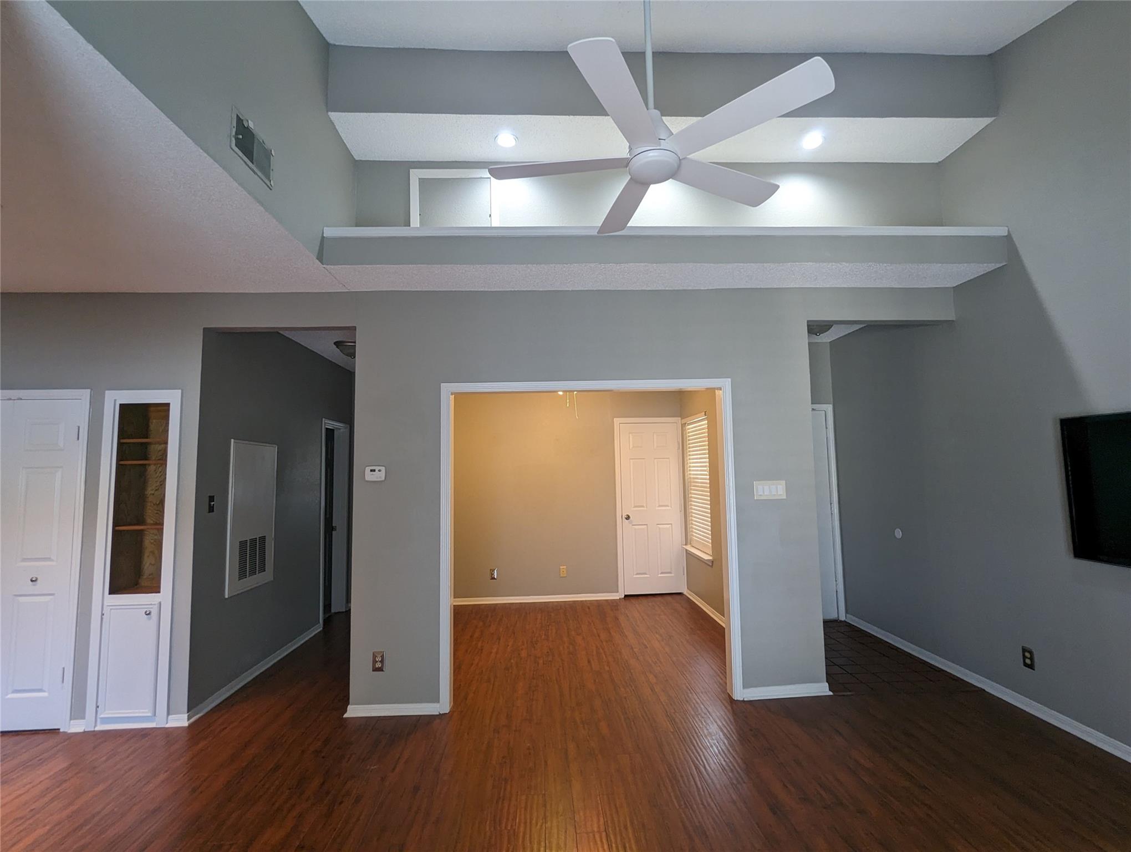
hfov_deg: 94.4
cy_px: 426
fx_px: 524
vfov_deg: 78.2
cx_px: 566
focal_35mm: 16
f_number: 2.2
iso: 132
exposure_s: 1/24
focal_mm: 2.35
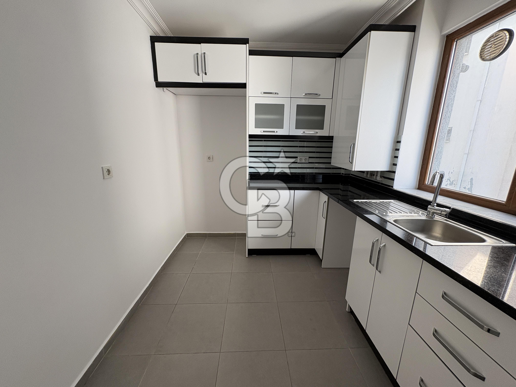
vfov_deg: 85.7
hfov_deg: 102.1
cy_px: 194
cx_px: 258
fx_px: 209
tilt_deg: -12.2
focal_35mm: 14
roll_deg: +0.1
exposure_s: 1/99
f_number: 2.2
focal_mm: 2.22
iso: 125
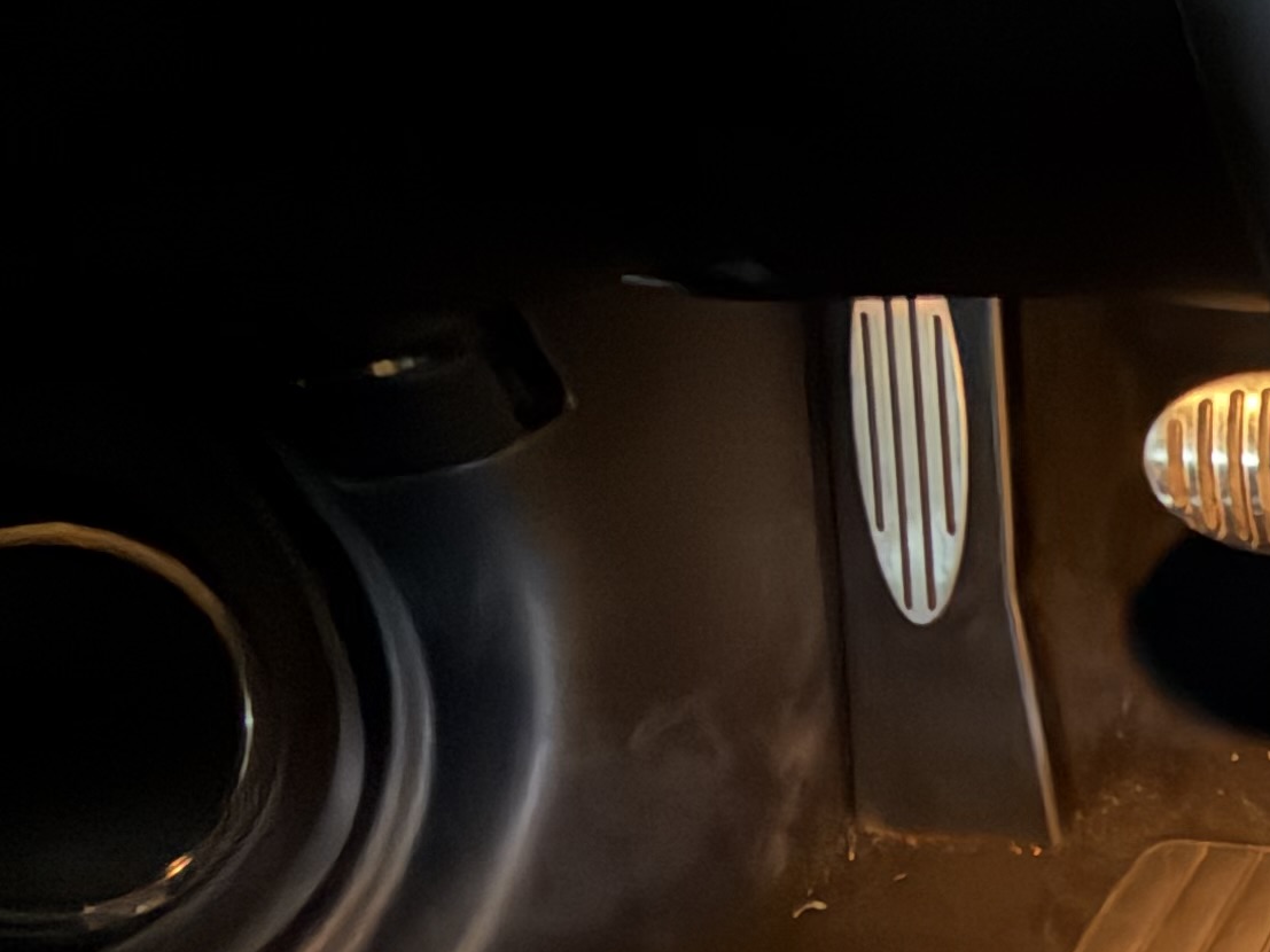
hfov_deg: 26.7
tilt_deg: -43.6
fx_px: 1871
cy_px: 834
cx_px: 1909
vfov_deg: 27.6
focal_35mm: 51
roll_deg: +2.4
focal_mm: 2.22
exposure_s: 1/7
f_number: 2.2
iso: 1600
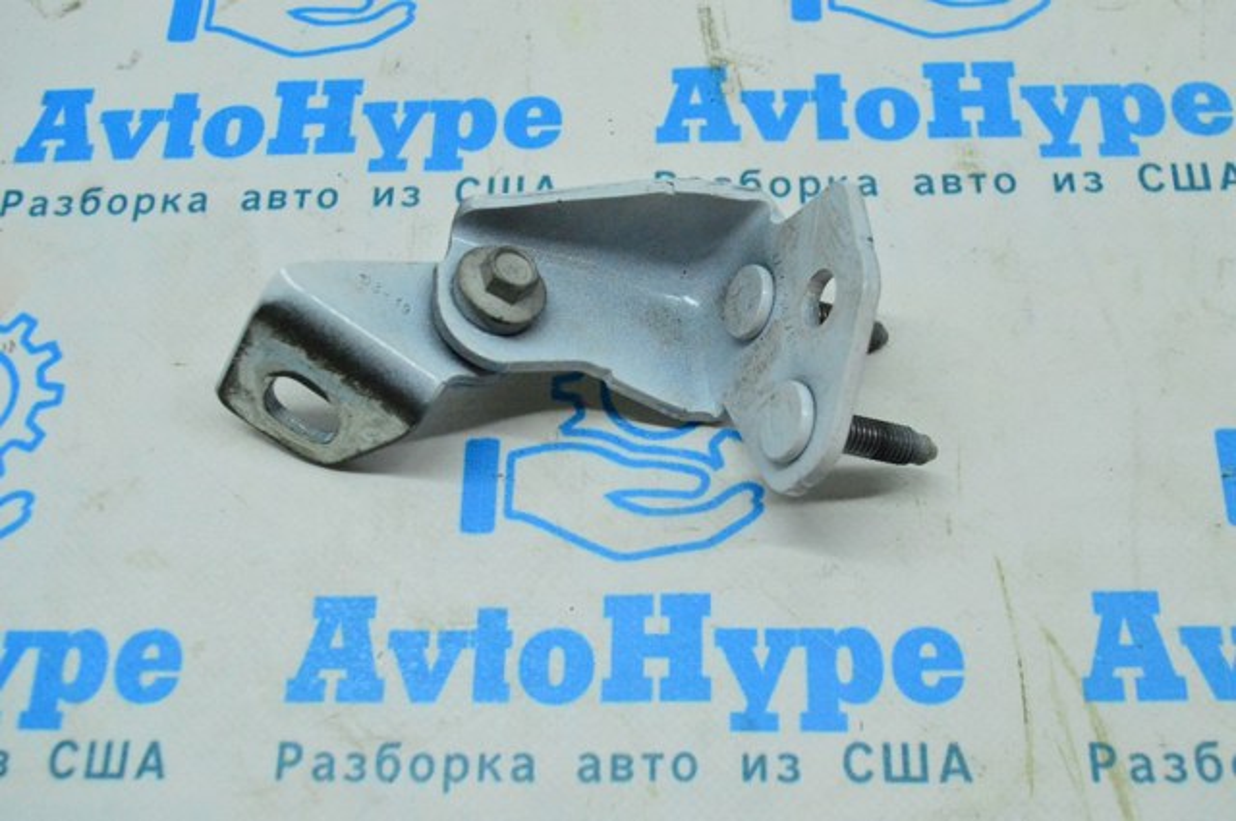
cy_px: 410
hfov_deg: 48.0
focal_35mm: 40
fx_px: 1389
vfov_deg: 32.9
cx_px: 618
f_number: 6.3
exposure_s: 1/640
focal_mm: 27
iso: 6400
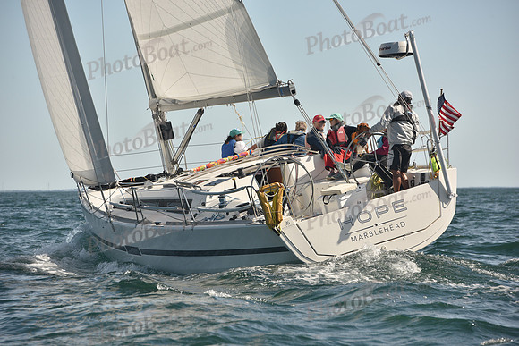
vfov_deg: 7.0
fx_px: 2812
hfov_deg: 10.5
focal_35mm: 195
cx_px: 260
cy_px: 173
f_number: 7.1
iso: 250
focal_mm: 195
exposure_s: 1/640
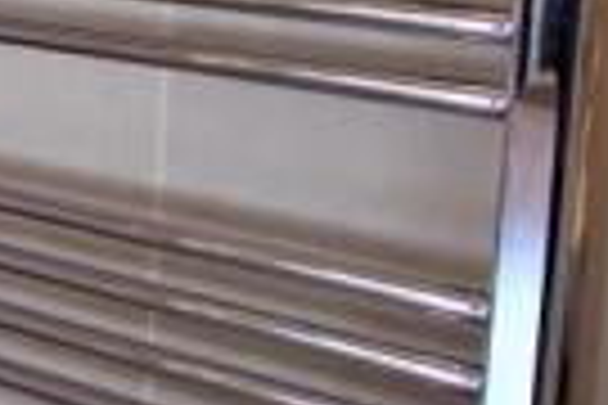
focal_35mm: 73
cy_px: -146
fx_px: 1233
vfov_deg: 17.3
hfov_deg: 21.6
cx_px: -376
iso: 200
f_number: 3.5
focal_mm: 10
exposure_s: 1/25
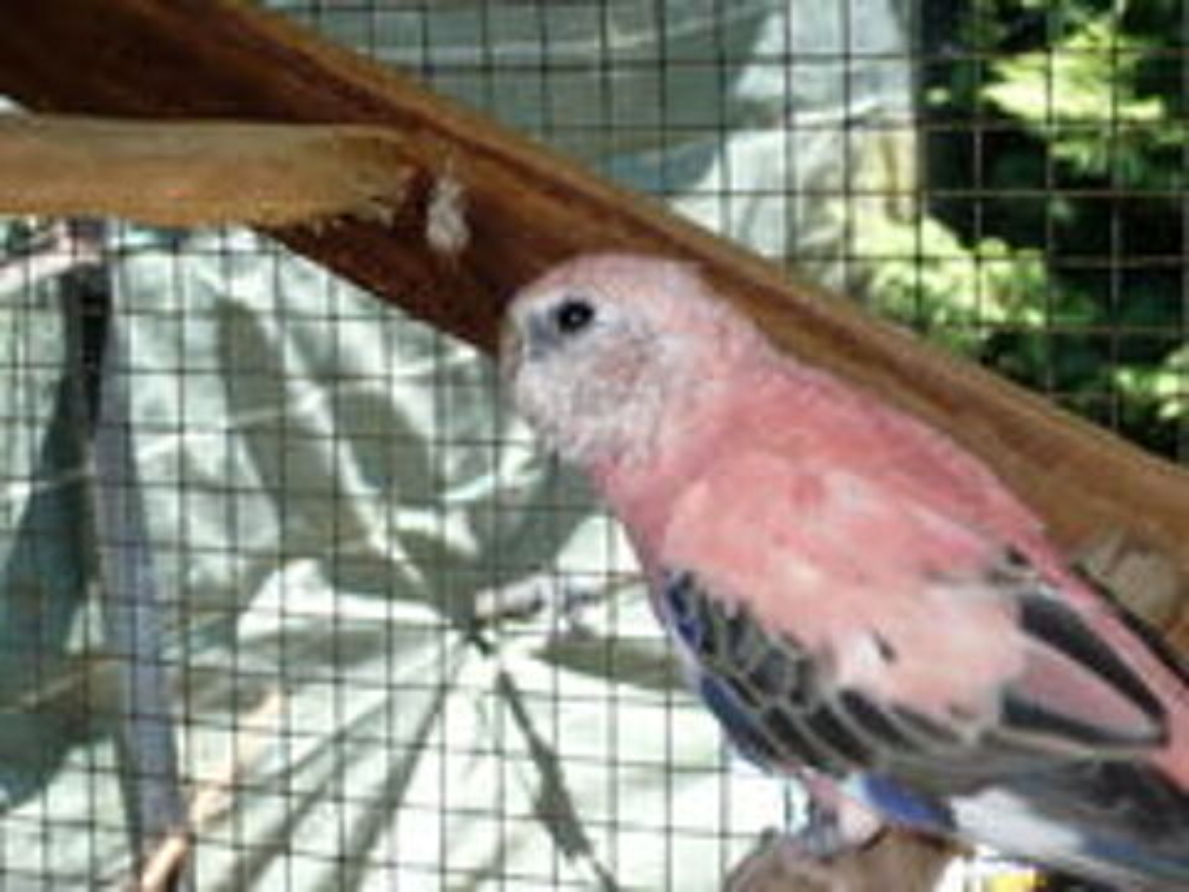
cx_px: 594
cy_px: 446
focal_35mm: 84
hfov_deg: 23.3
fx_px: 2885
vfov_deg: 17.6
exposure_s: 1/80
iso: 100
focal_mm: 13.9
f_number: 4.4
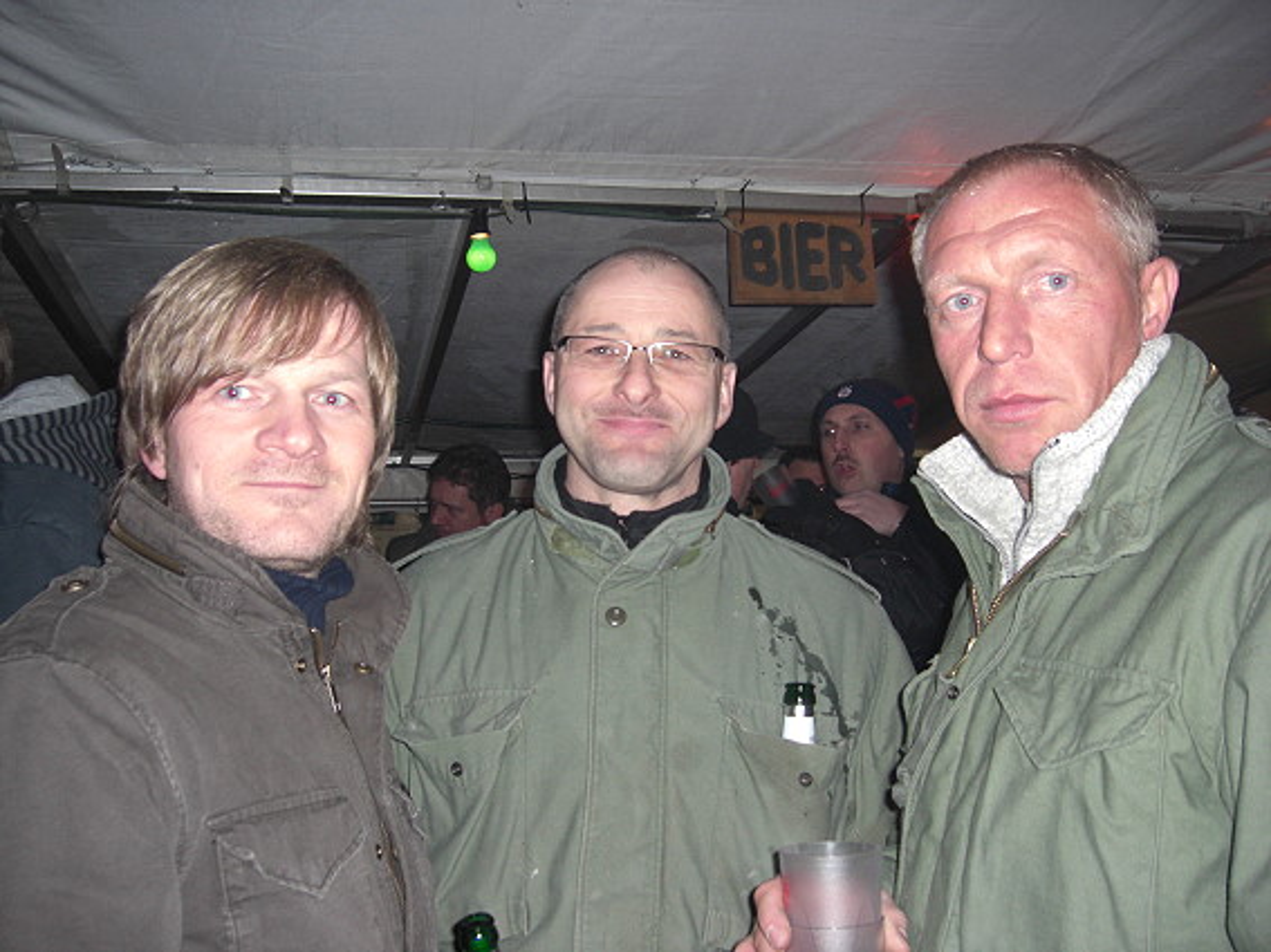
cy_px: 476
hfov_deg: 49.0
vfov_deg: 37.7
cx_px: 636
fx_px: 1395
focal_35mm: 38
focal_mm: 7.9
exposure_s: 1/60
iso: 200
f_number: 2.8
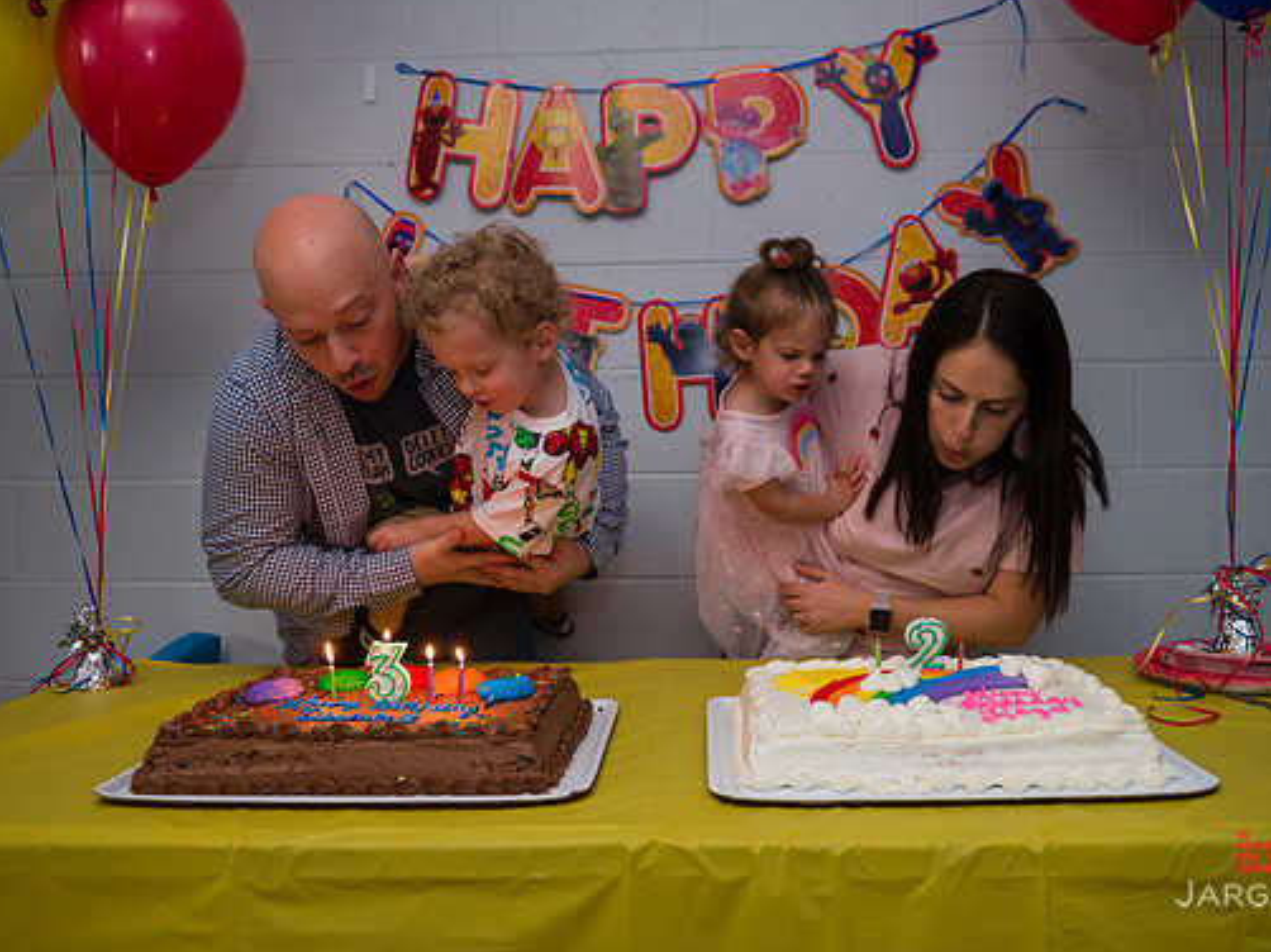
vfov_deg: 46.8
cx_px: 684
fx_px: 1101
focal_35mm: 30
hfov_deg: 59.9
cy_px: 473
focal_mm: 27
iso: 1250
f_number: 4
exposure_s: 1/200
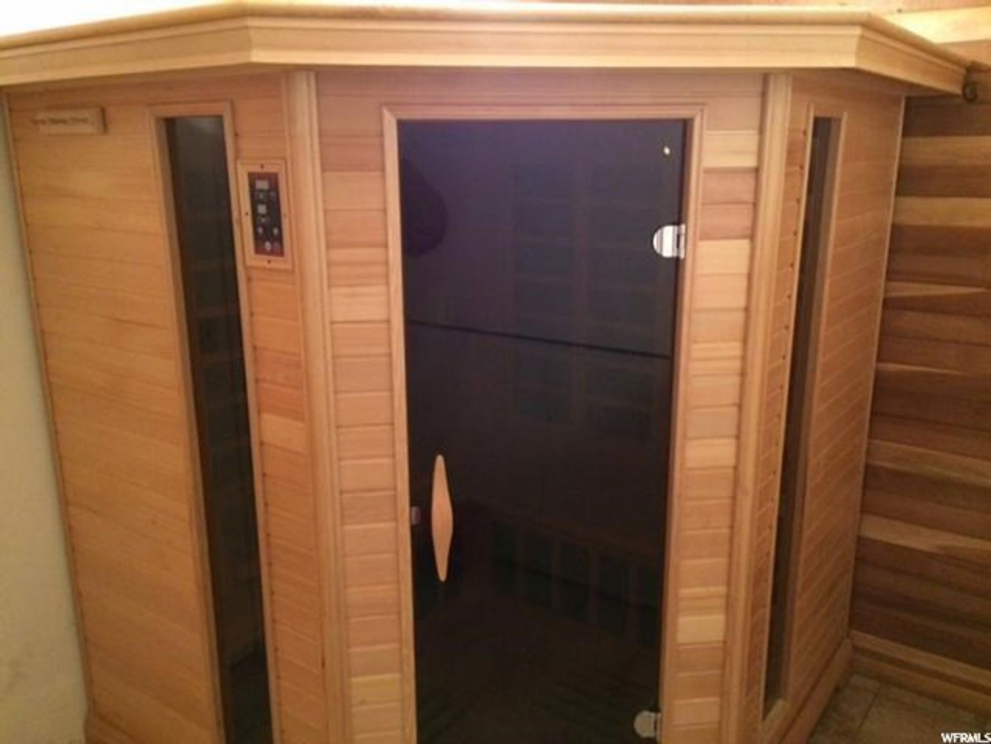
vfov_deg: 48.2
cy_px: 372
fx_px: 830
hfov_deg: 61.7
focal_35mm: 29
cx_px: 496
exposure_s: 1/15
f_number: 2.2
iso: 500
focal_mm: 4.15
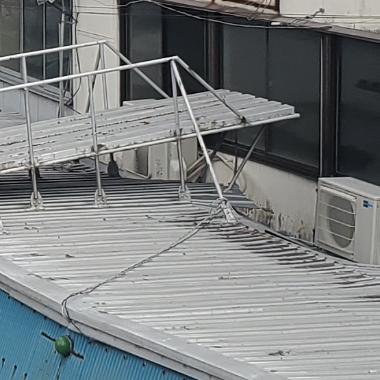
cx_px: -73
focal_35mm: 167
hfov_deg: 10.3
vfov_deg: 10.4
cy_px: 96
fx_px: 2074
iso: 50
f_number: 2.4
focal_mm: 4.3
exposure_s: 1/800
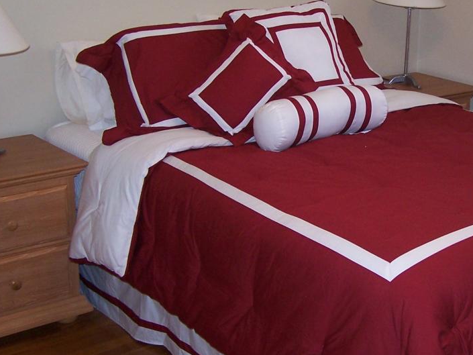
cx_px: 421
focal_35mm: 69
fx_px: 943
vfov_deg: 21.3
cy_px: 167
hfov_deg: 27.2
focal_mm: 6.3
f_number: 2.8
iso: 140
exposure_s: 1/60
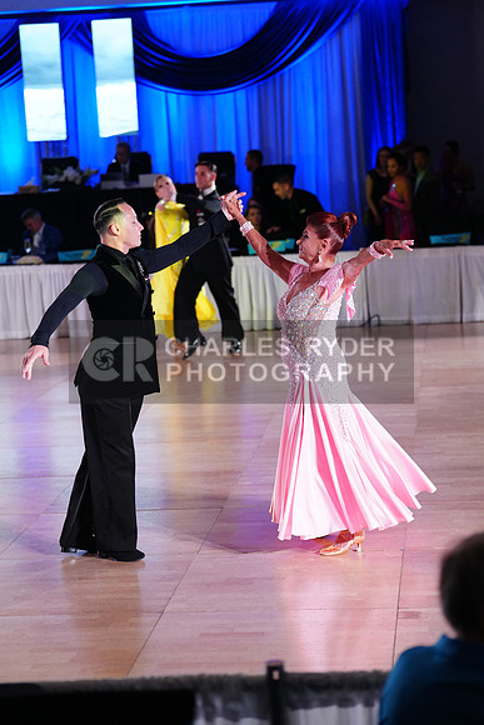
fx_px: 1693
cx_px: 242
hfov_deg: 16.3
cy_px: 362
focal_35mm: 84
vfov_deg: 24.2
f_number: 2.8
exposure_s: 1/500
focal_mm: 84
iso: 2500
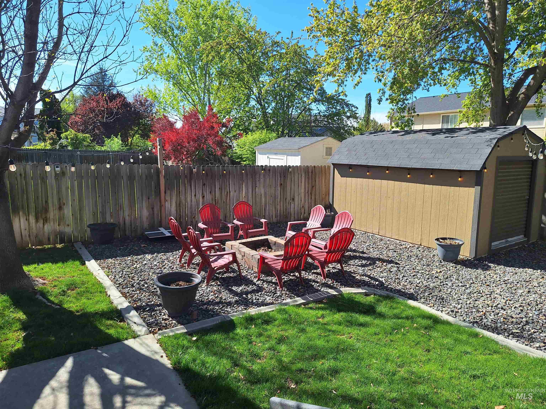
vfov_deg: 58.9
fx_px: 363
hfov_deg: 73.9
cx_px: 273
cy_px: 204
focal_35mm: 23
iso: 40
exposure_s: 1/1855
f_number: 1.8
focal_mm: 5.54
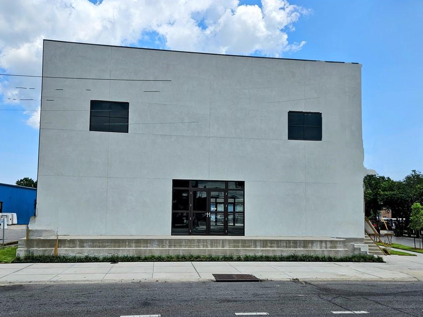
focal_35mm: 27
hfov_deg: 65.3
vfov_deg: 51.2
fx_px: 330
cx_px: 197
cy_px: 183
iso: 25
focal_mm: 5.4
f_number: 1.8
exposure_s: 1/2145
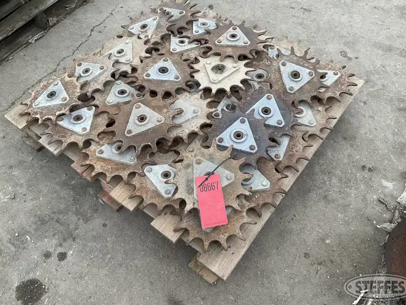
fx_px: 375
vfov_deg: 44.1
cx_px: 203
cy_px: 138
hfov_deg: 56.8
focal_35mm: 32
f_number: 1.8
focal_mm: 3
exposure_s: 1/193
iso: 20
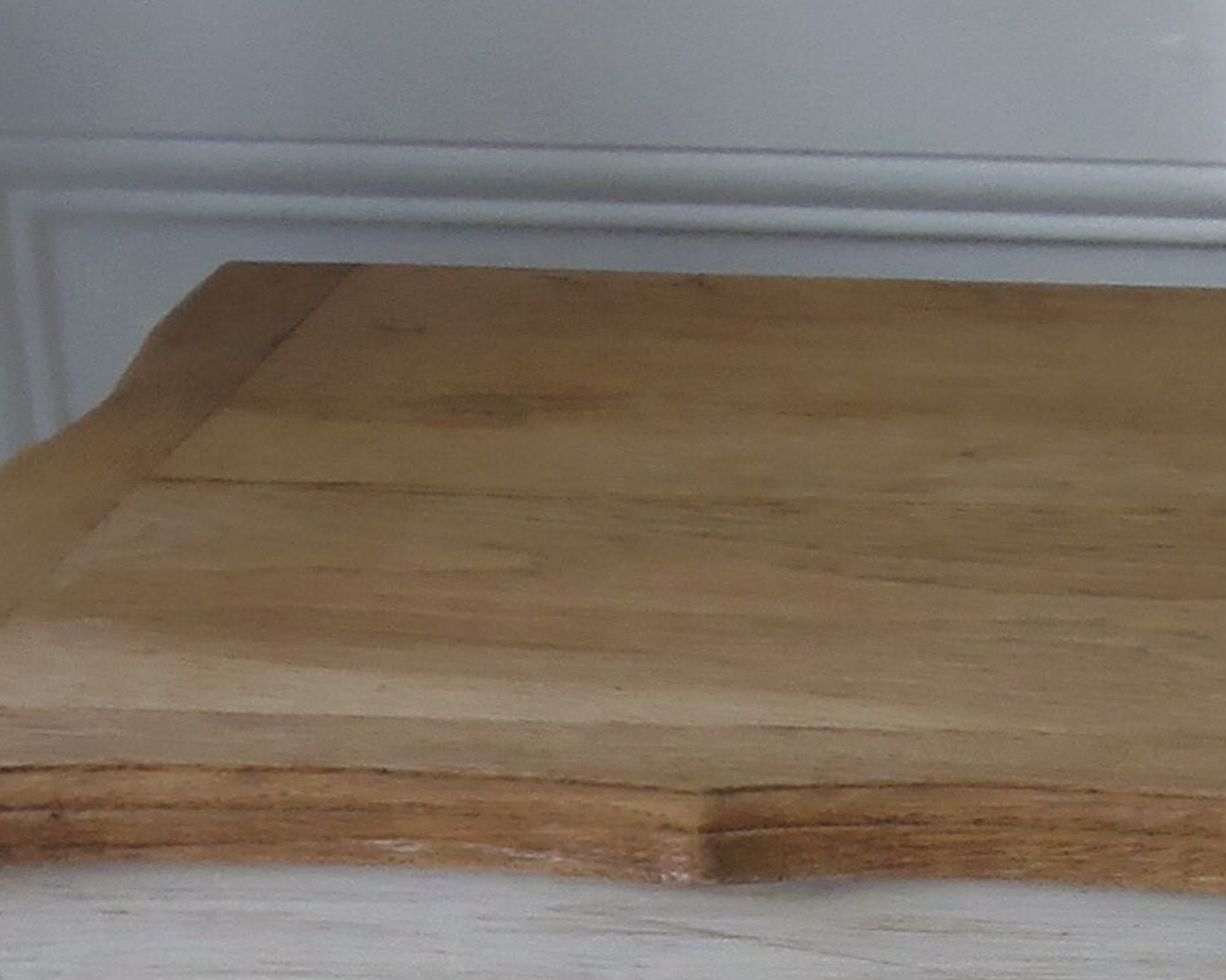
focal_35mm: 109
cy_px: 1028
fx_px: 3954
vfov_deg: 13.9
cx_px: 1634
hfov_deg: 16.6
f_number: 2.9
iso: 80
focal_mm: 4.3
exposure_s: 1/30
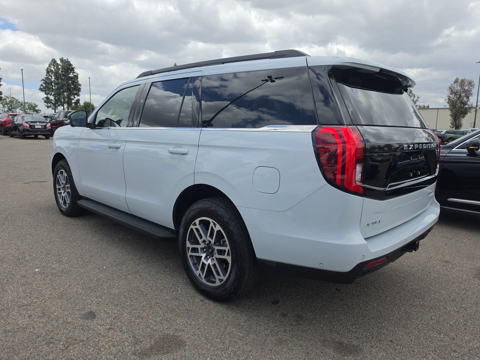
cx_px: 240
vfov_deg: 58.9
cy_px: 180
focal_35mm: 23
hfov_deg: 73.9
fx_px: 319
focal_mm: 6.5
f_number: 1.4
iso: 64
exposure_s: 1/5956
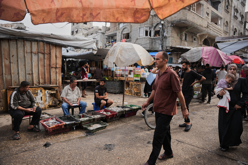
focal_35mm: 24
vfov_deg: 53.1
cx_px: 124
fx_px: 165
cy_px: 82
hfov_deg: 73.7
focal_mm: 24
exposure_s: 1/640
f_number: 2.8
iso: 100
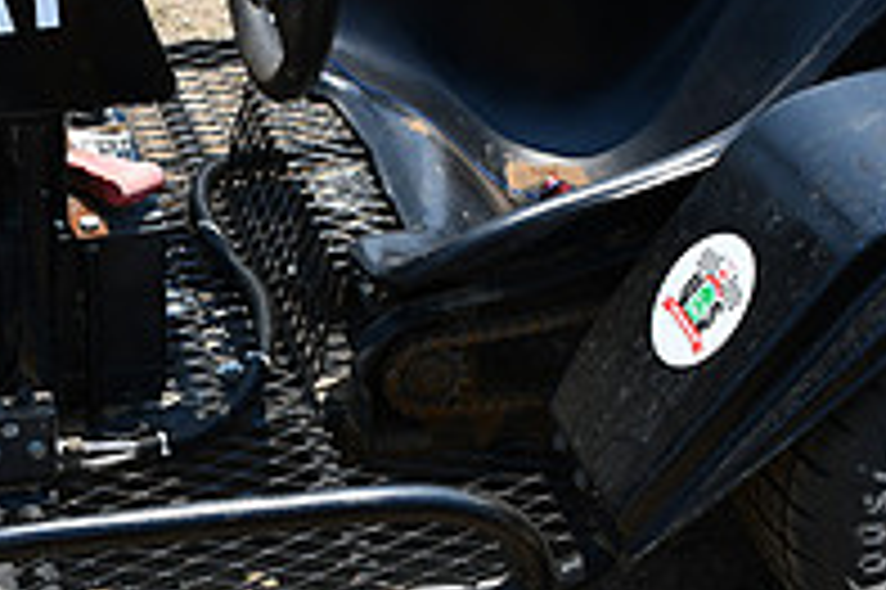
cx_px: 81
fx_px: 2828
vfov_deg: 11.9
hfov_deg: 17.5
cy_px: 133
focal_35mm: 115
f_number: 8
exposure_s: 1/250
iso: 100
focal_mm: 26
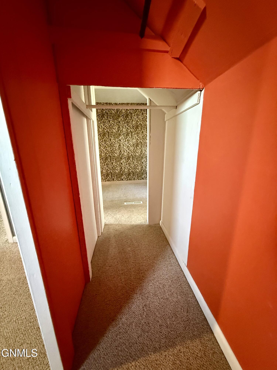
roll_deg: -1.2
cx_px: 138
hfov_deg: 85.7
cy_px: 185
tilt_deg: -14.9
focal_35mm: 14
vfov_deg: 102.1
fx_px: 149
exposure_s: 1/60
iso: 1000
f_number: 2.2
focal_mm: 2.22
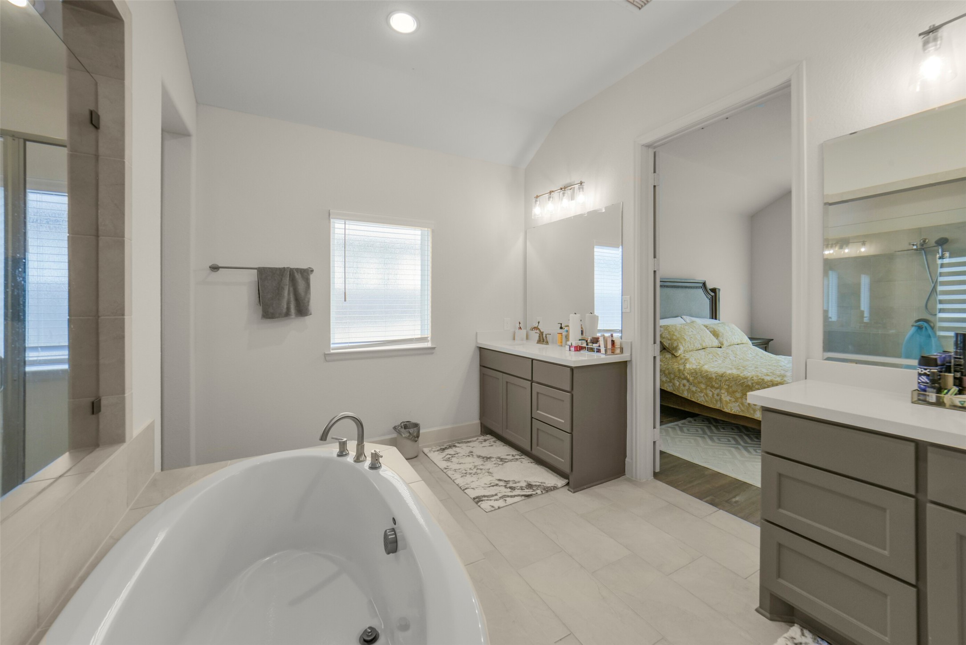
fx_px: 376
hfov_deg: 104.2
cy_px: 322
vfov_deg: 81.2
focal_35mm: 14
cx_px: 483
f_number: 11
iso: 500
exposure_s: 1/40
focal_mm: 14
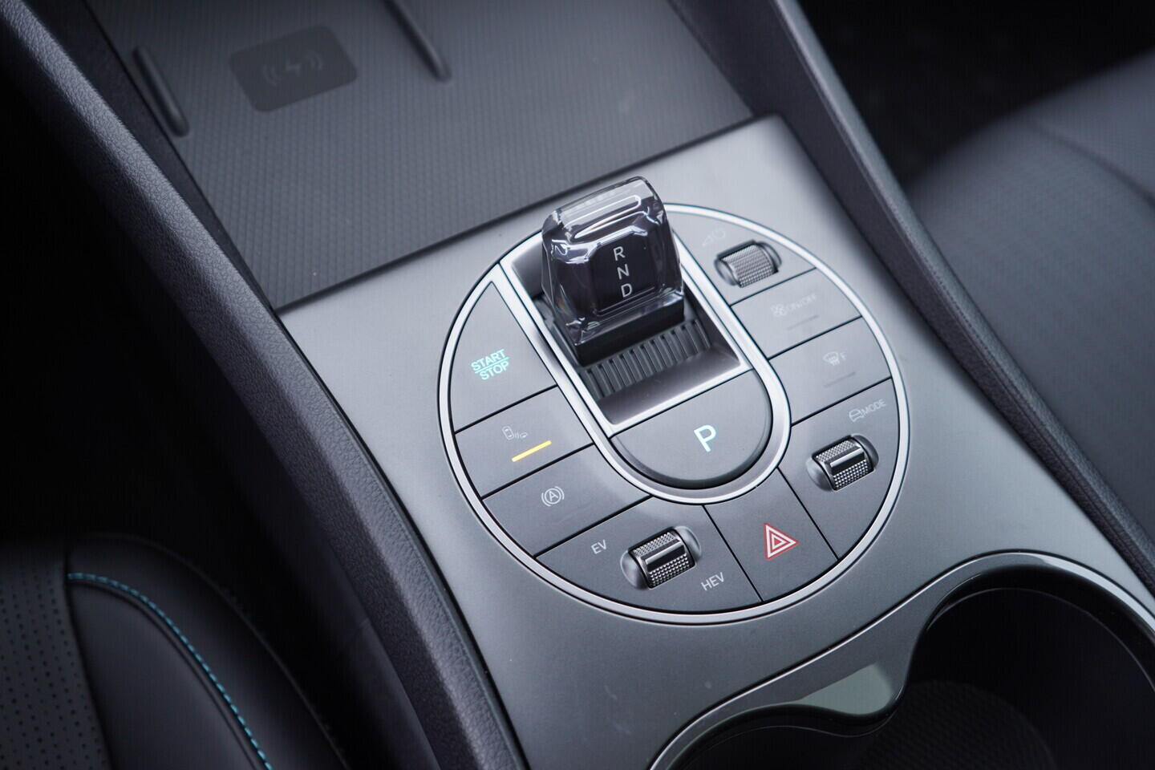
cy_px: 385
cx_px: 578
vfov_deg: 36.9
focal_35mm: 36
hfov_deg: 53.1
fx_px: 1155
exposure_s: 1/40
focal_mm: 24
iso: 125
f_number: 2.8
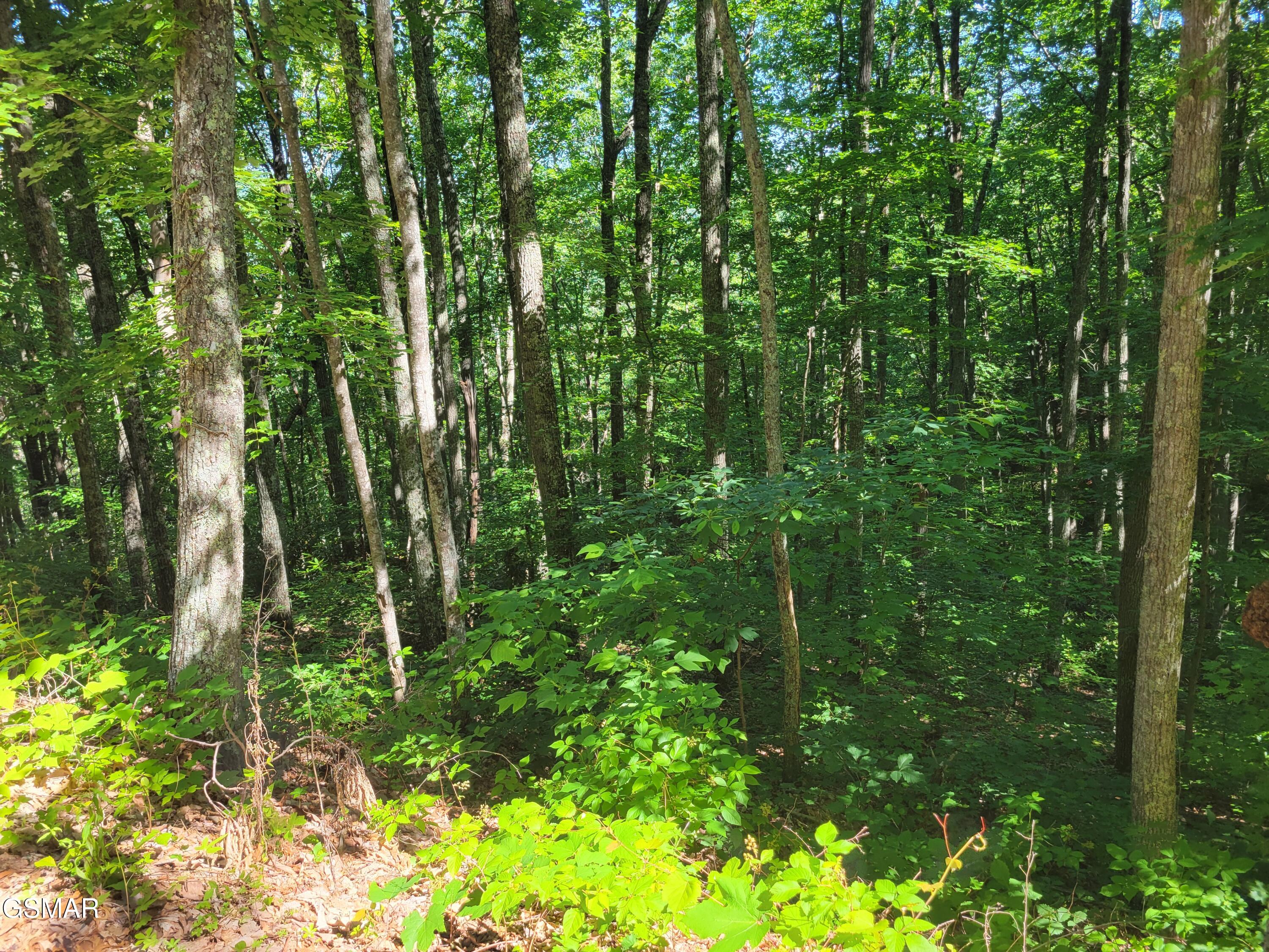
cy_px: 476
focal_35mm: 26
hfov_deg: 67.3
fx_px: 953
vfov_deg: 53.1
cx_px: 634
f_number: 1.8
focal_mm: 5.4
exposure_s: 1/160
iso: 40
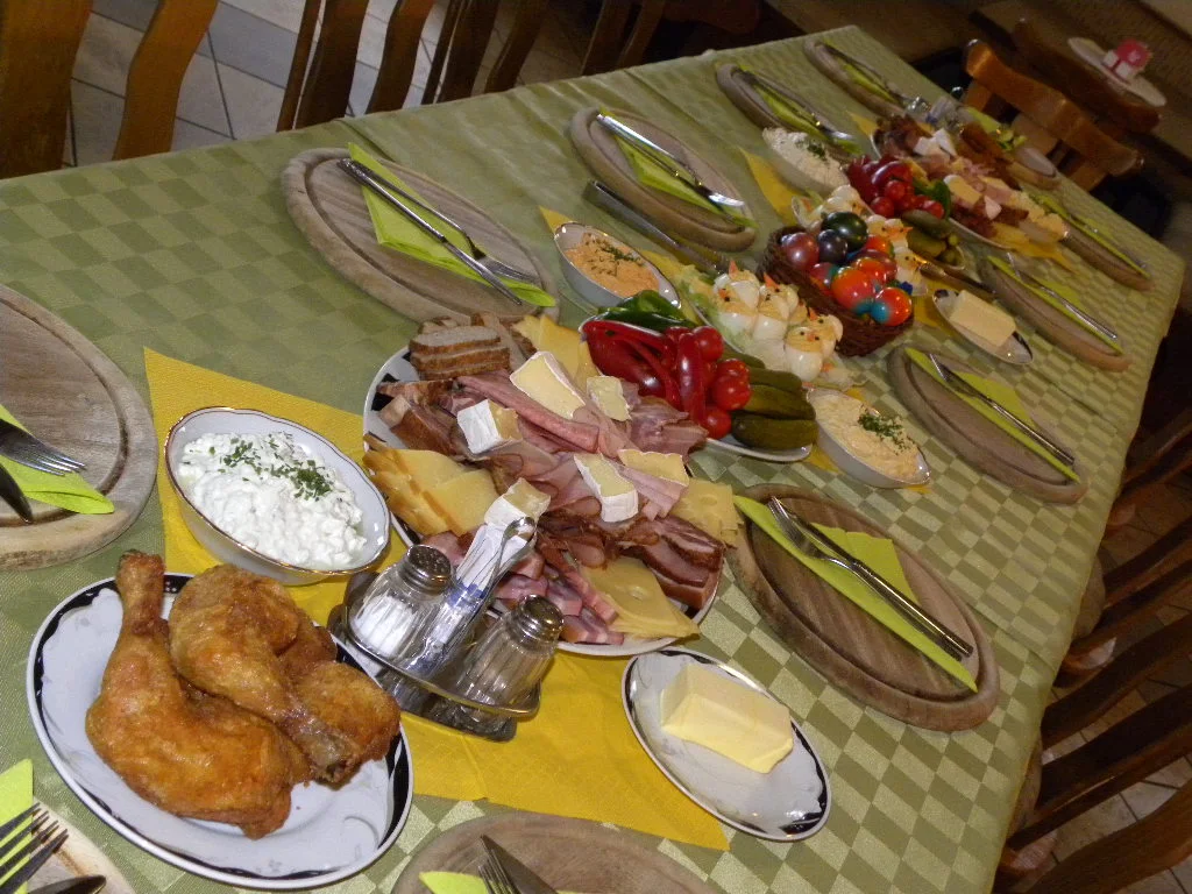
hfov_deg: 41.2
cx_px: 596
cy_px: 447
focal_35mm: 46
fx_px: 1584
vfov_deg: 31.5
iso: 400
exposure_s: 1/30
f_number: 3.2
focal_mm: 8.2
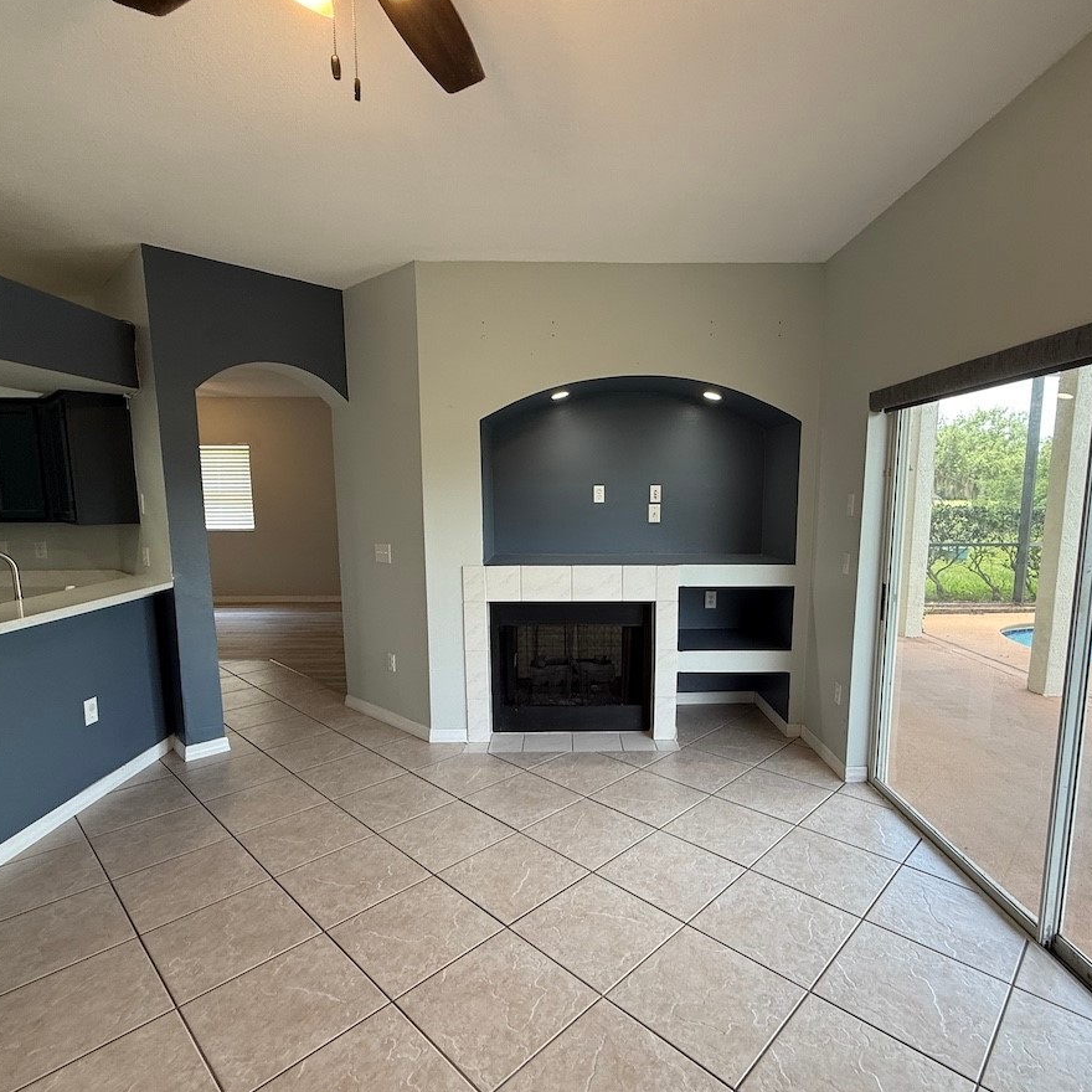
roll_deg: +1.1
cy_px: 578
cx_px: 580
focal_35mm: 18
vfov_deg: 80.6
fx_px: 642
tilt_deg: -5.3
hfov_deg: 80.6
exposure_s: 1/120
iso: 125
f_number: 2.2
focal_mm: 2.22
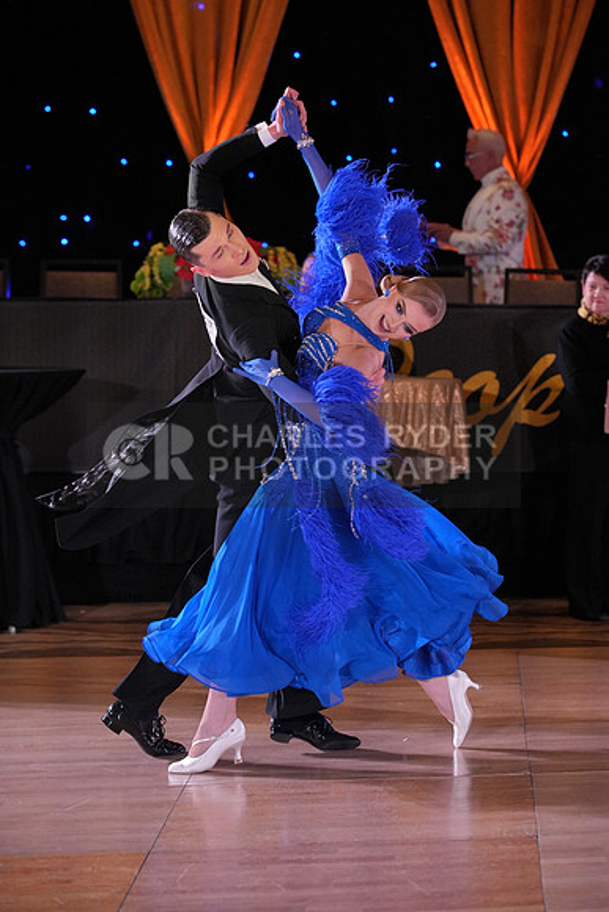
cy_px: 456
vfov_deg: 14.4
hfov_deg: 9.7
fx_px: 3601
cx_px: 304
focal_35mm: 142
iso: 2500
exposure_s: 1/500
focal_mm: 142
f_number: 4
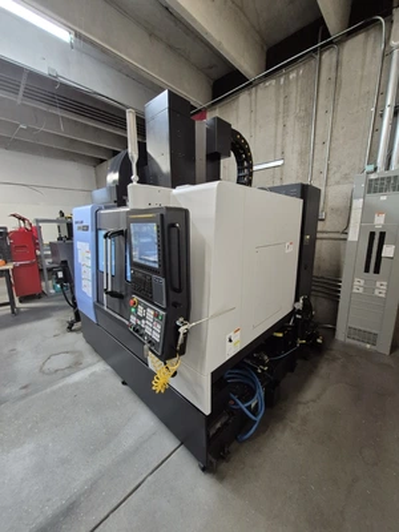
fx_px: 200
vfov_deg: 106.2
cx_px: 200
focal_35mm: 13
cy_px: 266
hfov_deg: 89.9
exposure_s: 1/60
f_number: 2.2
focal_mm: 1.74
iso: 640
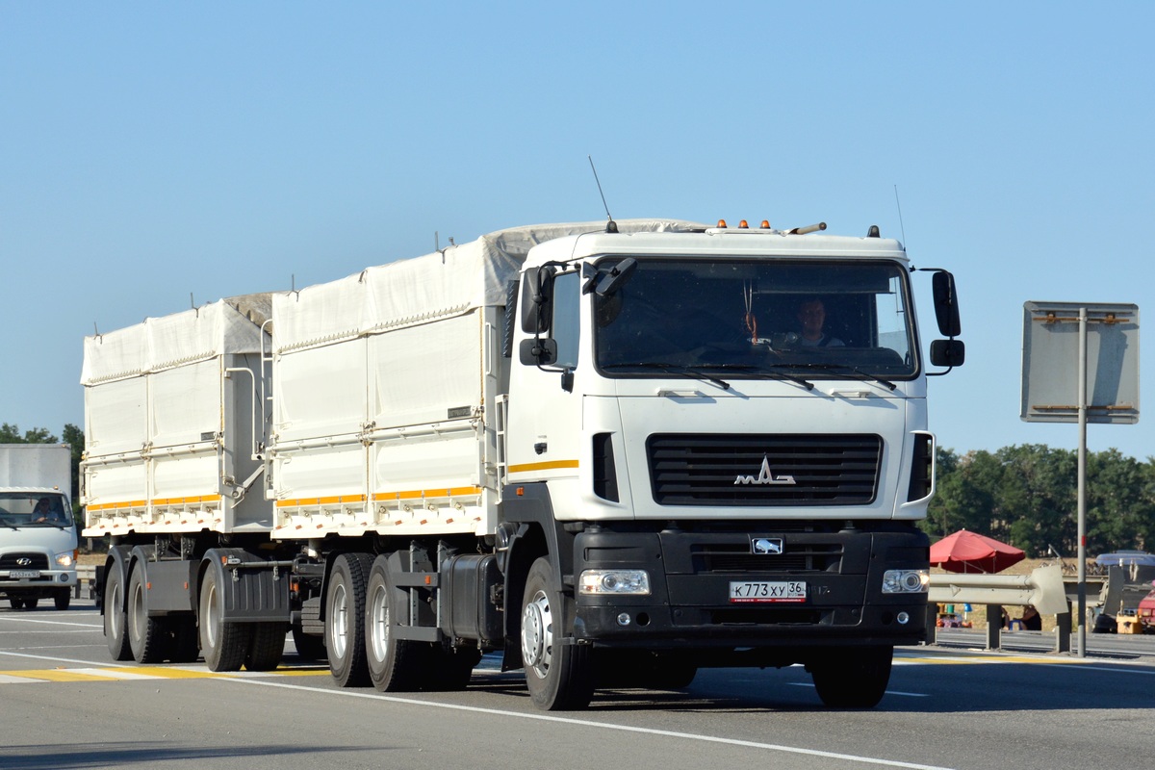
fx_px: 3609
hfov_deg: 18.2
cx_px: 578
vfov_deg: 12.2
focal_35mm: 112
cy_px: 385
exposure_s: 1/2000
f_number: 7.1
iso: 400
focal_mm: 75
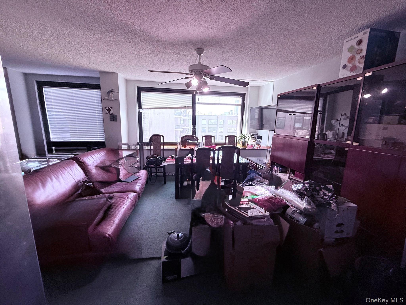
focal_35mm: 14
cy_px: 152
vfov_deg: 85.7
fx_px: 164
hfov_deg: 102.1
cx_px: 203
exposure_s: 1/120
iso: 125
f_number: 2.2
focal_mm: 2.22
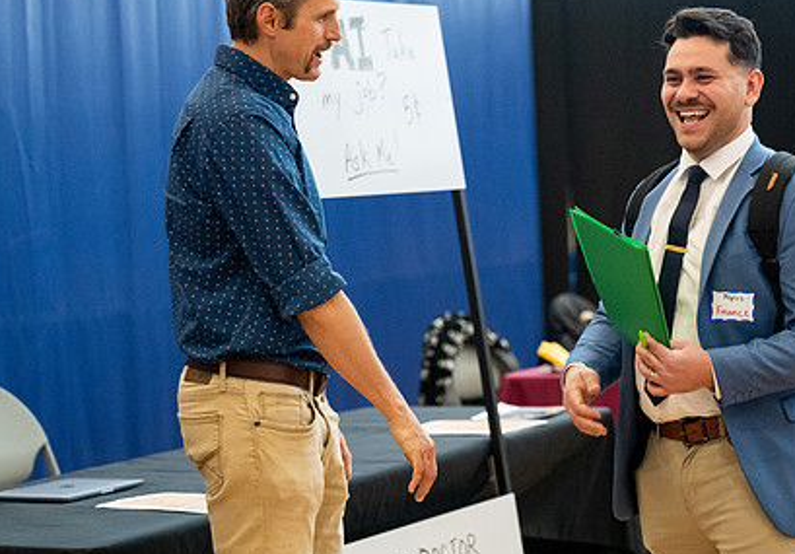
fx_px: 2732
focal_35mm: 122
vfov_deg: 11.6
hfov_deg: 16.5
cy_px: 177
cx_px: 532
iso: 5000
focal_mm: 77
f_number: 2.8
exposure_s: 1/640
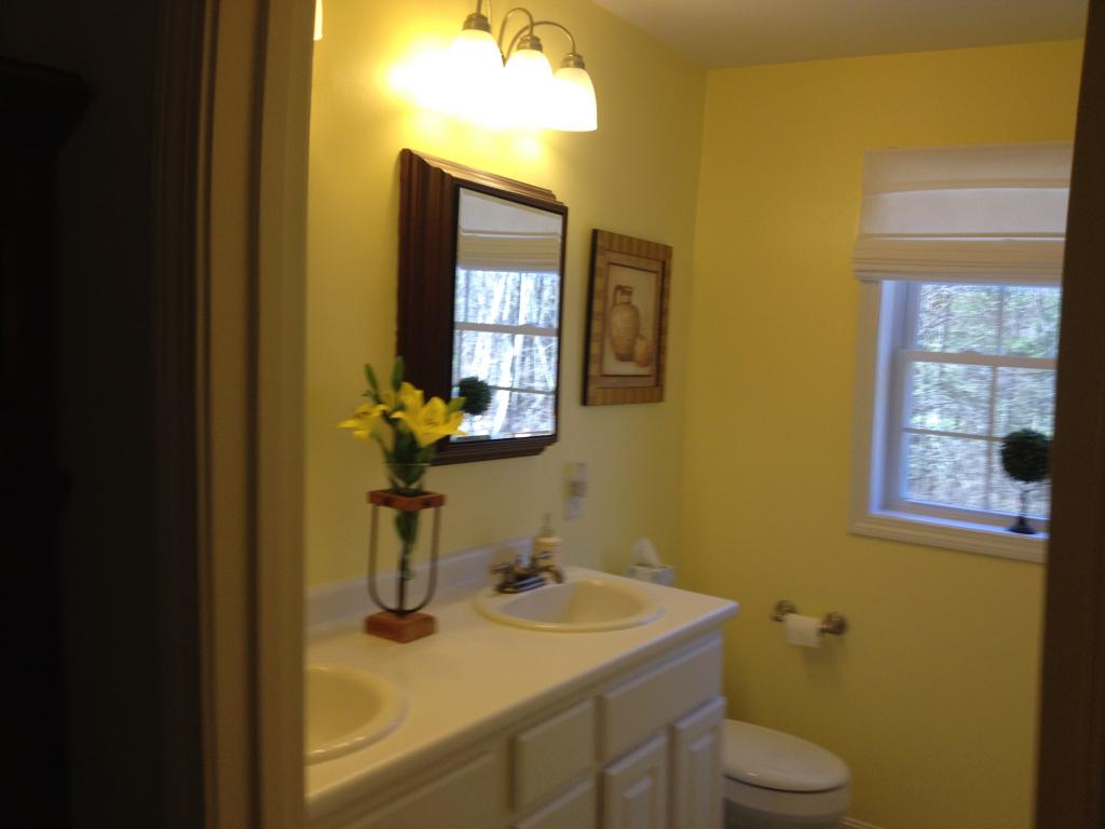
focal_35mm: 35
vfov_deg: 40.7
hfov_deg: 52.6
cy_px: 414
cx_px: 552
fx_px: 1117
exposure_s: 1/120
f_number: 2.4
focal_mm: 4.28
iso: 80
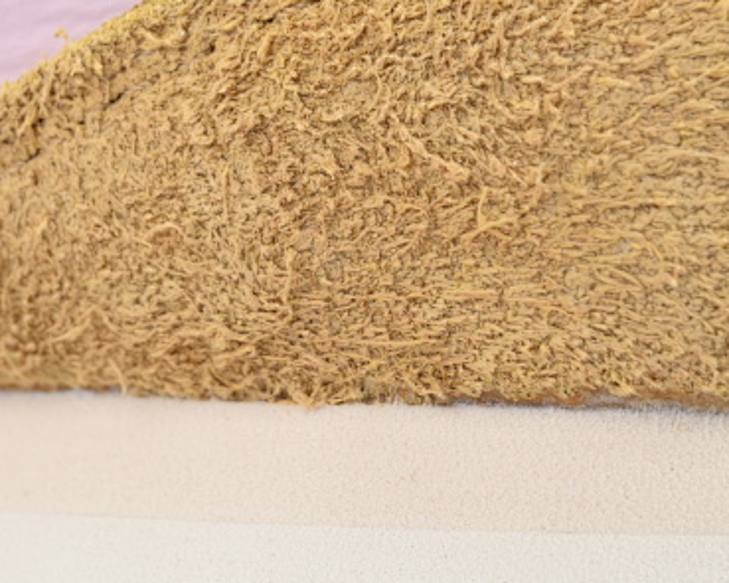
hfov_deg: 7.9
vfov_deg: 6.3
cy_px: 110
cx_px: 290
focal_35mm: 244
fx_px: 5263
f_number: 10
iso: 400
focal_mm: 120
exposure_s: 1/100
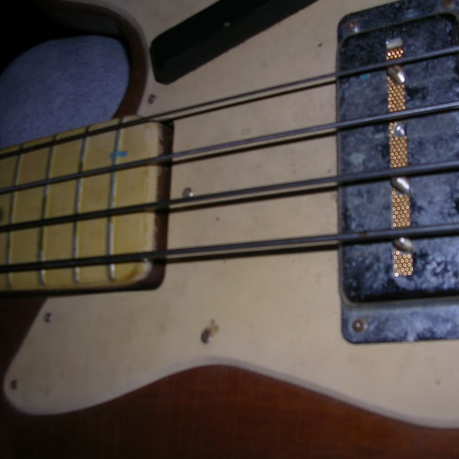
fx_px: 675
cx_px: 284
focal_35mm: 45
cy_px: 229
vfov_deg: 37.6
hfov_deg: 37.4
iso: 50
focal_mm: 5.8
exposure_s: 1/60.1
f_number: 2.8
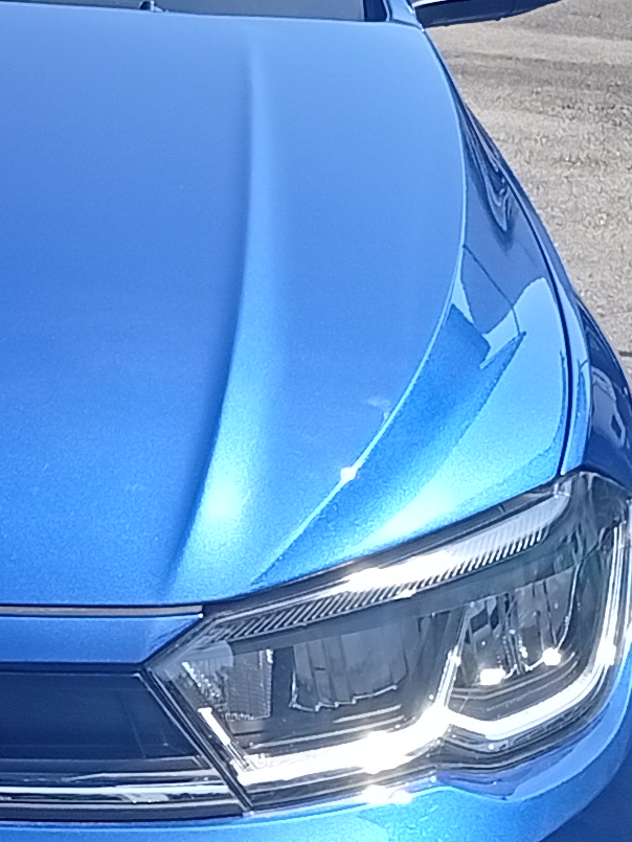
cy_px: 424
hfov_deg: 10.1
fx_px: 3334
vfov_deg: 14.4
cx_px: -597
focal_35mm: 137
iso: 50
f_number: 1.8
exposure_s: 1/326
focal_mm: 3.98
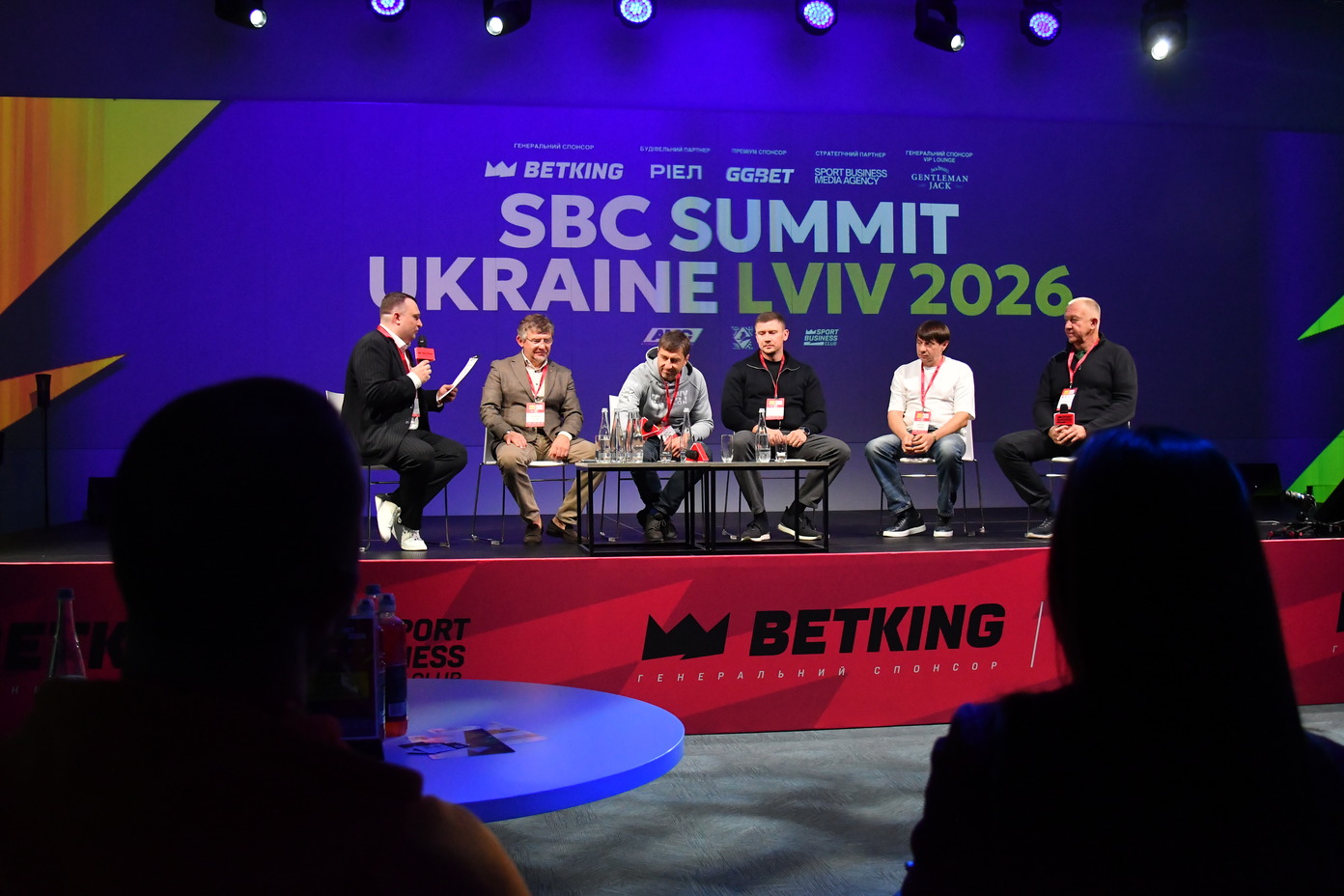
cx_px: 672
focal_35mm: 36
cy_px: 448
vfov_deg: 36.9
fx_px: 1344
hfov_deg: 53.1
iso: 2000
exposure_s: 1/400
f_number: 4
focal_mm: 24
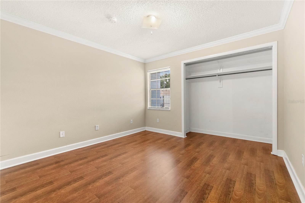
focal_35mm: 15
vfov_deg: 77.3
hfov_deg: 100.4
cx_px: 152
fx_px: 127
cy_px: 102
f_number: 8
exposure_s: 1/160
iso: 250
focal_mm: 10
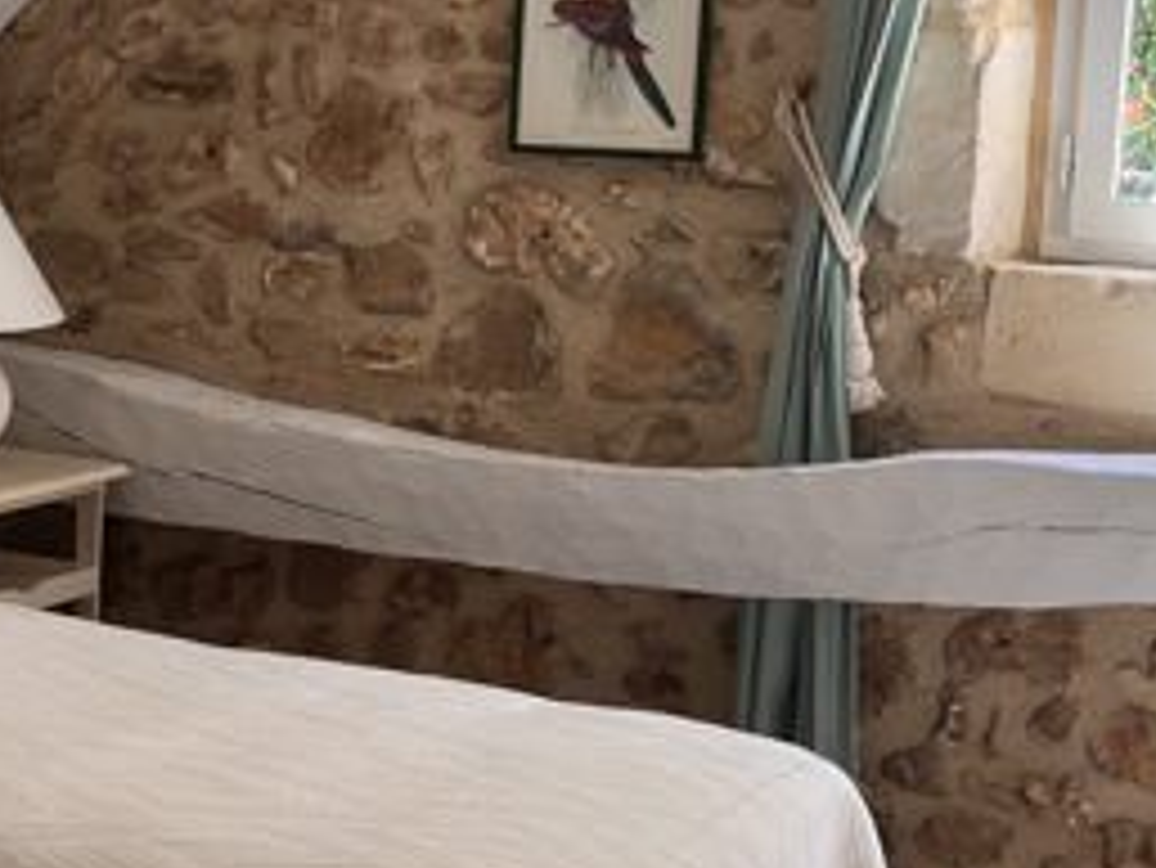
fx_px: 2706
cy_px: 405
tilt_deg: -8.0
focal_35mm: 81
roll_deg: -0.9
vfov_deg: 18.2
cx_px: 90
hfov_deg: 23.4
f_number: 1.6
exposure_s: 1/121
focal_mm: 5.1
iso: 80
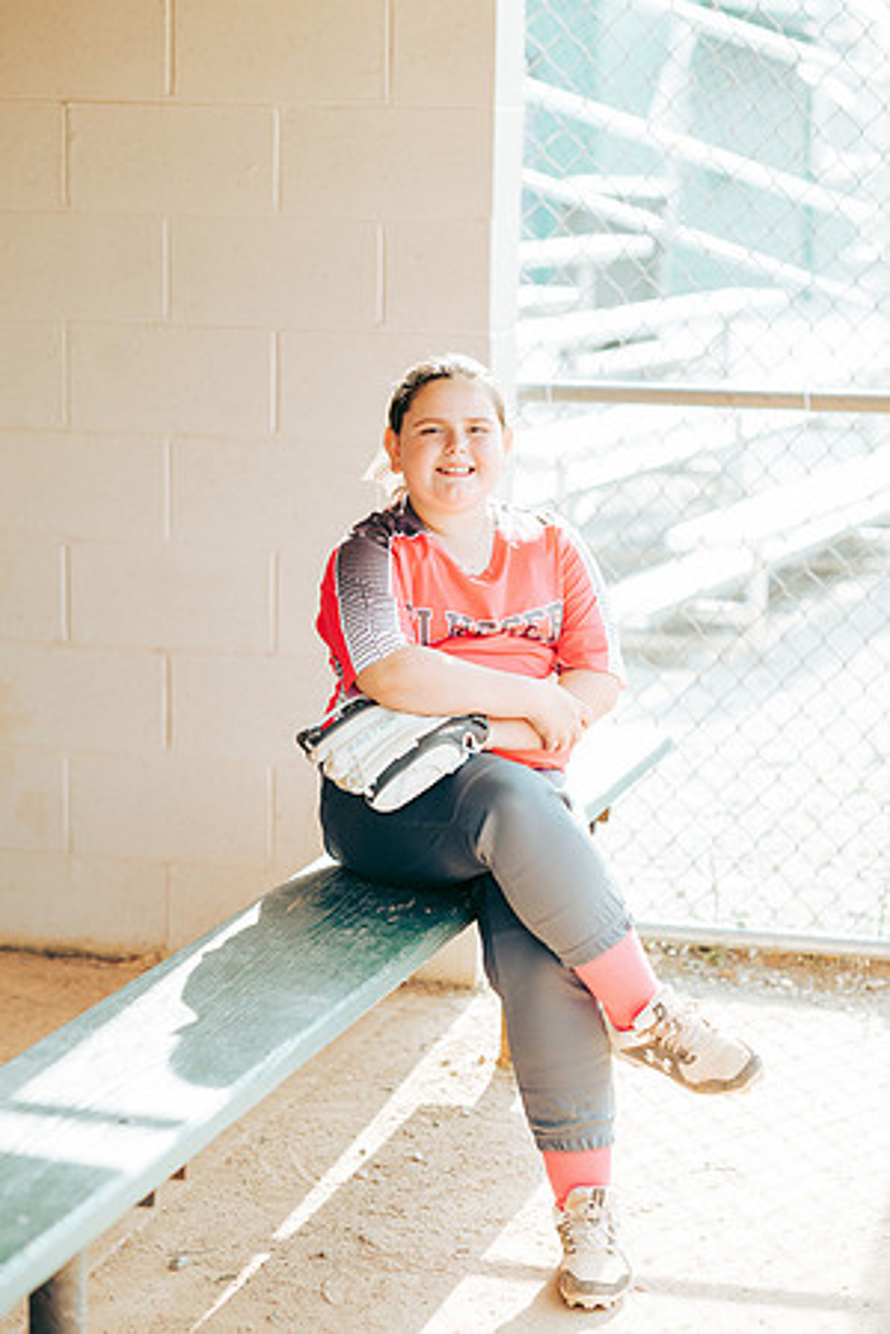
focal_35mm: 85
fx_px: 3152
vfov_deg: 23.9
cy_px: 667
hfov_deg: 16.1
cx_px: 445
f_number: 2.8
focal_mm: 85
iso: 160
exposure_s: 1/400
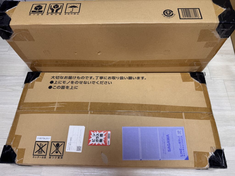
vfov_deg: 56.8
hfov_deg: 71.6
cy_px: 88
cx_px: 118
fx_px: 163
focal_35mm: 24
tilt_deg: -62.1
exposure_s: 1/50
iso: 125
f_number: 1.78
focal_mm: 6.76
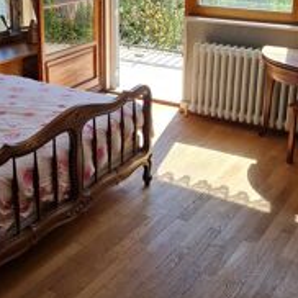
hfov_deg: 31.5
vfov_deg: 31.2
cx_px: 116
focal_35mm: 54
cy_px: 79
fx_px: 526
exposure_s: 1/468
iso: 50
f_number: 1.8
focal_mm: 5.4
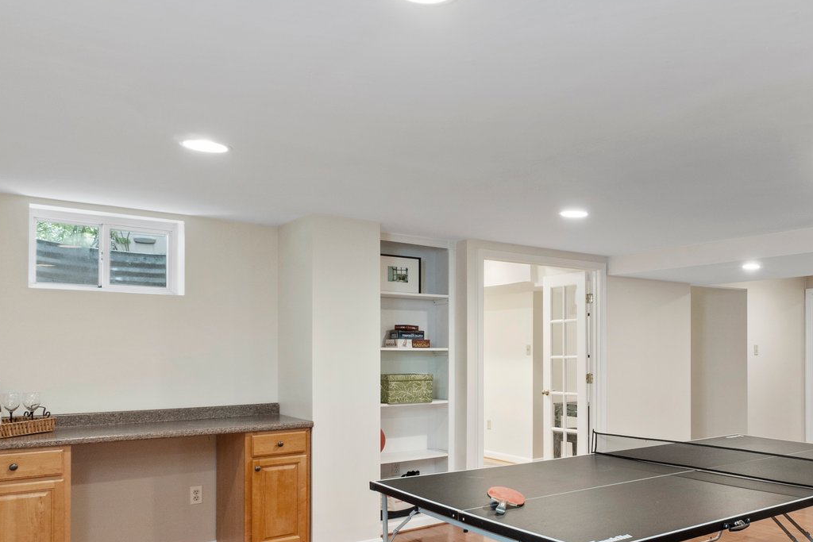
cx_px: 598
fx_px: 678
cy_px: 341
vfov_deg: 43.3
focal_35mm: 30
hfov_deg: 59.0
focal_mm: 10
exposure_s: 1/1.67
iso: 100
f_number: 8
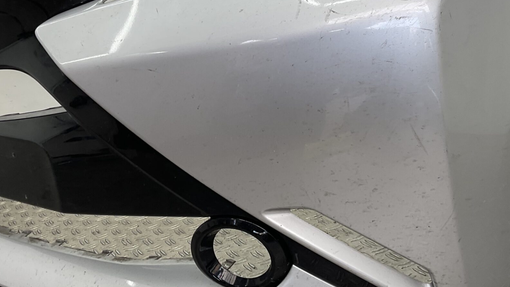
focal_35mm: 51
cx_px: 242
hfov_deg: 40.6
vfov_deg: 23.5
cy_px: 115
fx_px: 690
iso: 20
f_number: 1.8
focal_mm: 3
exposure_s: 1/120
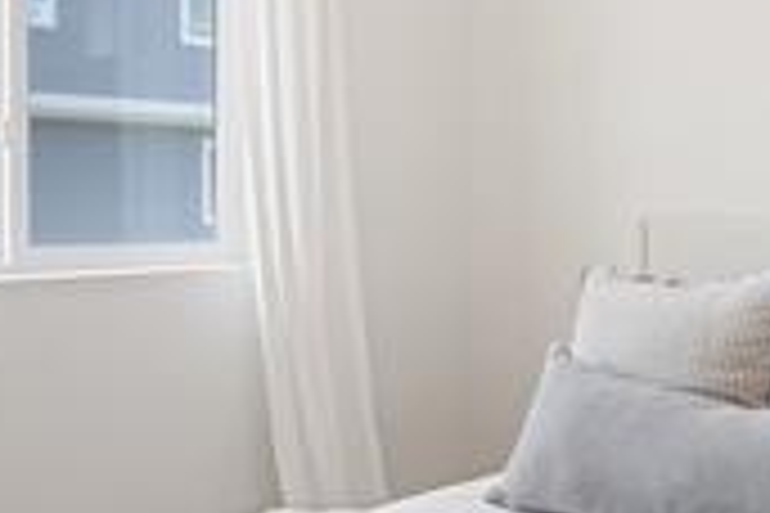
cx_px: 545
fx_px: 1198
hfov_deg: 35.1
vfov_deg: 24.1
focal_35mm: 56
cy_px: 178
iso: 100
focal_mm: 15
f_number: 8
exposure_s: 1/5
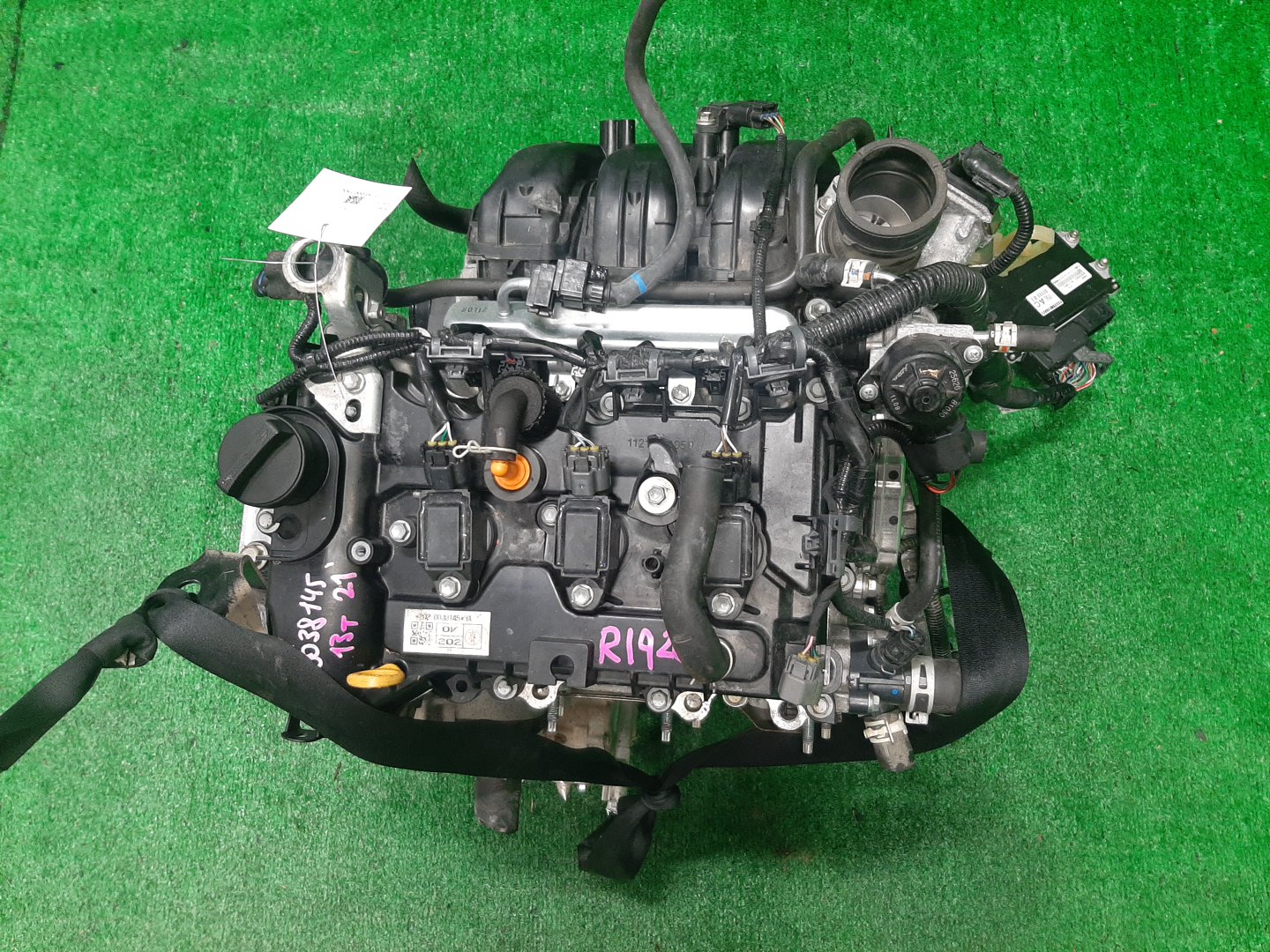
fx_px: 954
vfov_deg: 53.1
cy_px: 476
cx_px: 635
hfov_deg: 67.3
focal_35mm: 26
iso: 169
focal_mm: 3.93
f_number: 1.7
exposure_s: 1/50
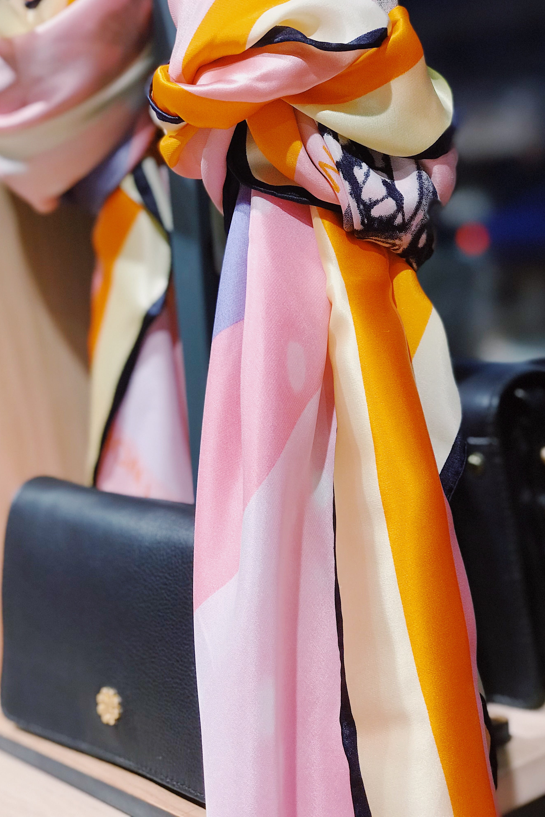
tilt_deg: -7.4
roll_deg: +4.9
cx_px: 248
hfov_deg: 22.6
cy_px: 404
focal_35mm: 60
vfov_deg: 33.4
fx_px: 1362
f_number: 2.8
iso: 80
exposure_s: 1/50
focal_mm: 6.6
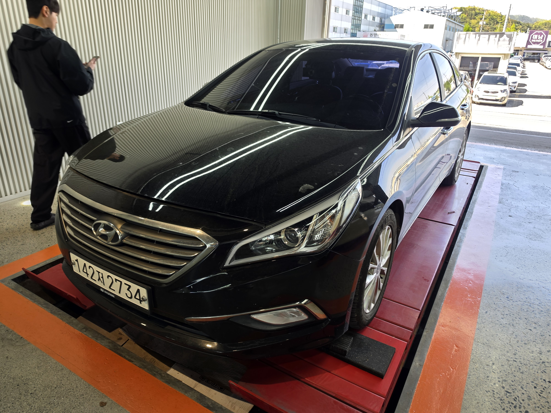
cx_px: 276
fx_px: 366
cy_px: 206
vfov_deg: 58.9
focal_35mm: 23
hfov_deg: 73.9
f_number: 1.4
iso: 40
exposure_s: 1/120
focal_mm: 6.5
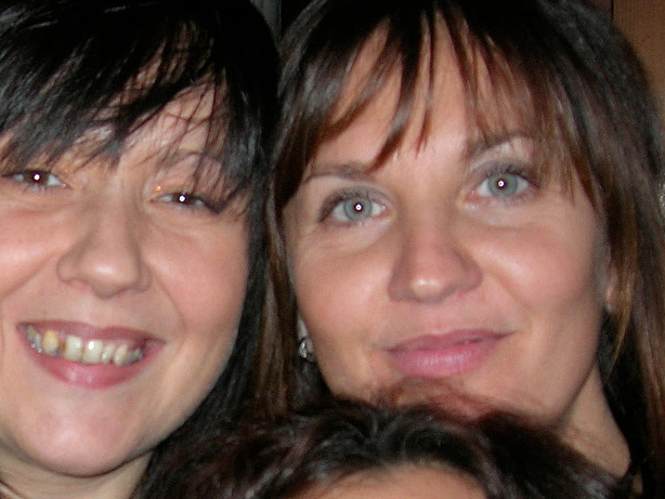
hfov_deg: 19.5
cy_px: 463
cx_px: 90
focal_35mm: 99
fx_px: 1903
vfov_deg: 14.8
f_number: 2.8
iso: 64
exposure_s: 1/60.1
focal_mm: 7.8
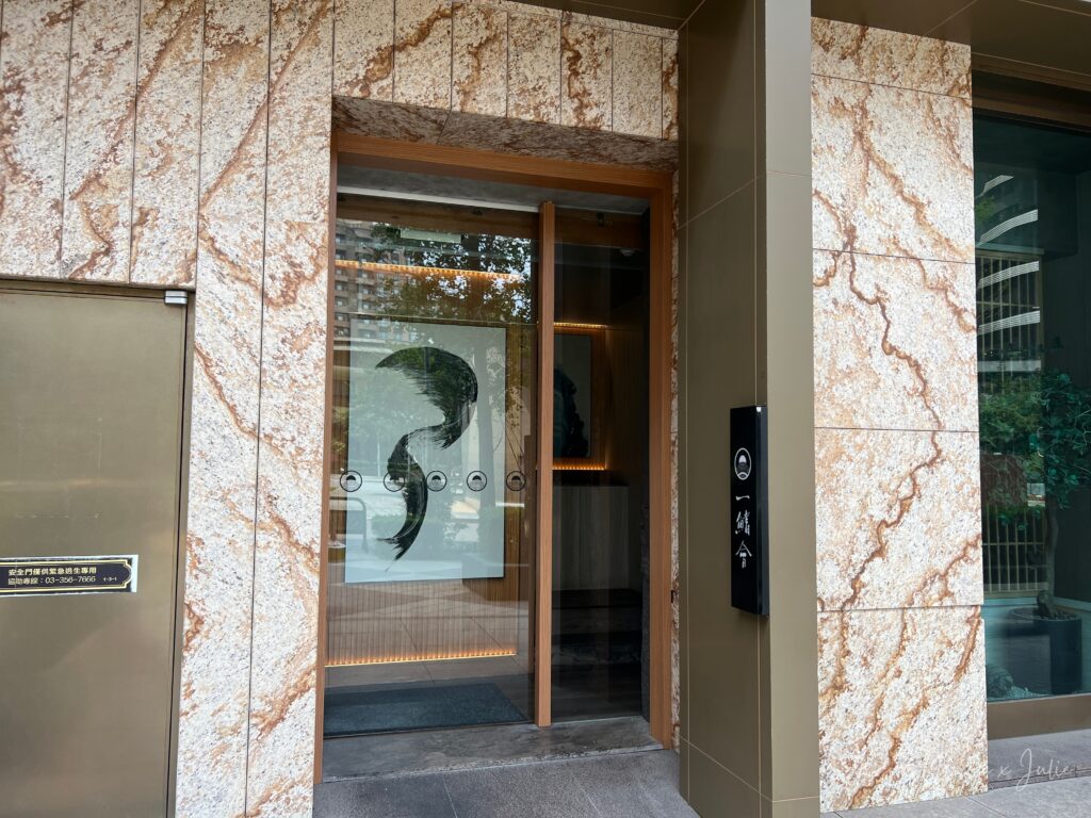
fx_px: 819
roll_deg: -0.3
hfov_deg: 67.3
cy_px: 409
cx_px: 546
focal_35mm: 26
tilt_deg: +3.3
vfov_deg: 53.1
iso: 50
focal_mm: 5.7
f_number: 1.5
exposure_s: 1/572
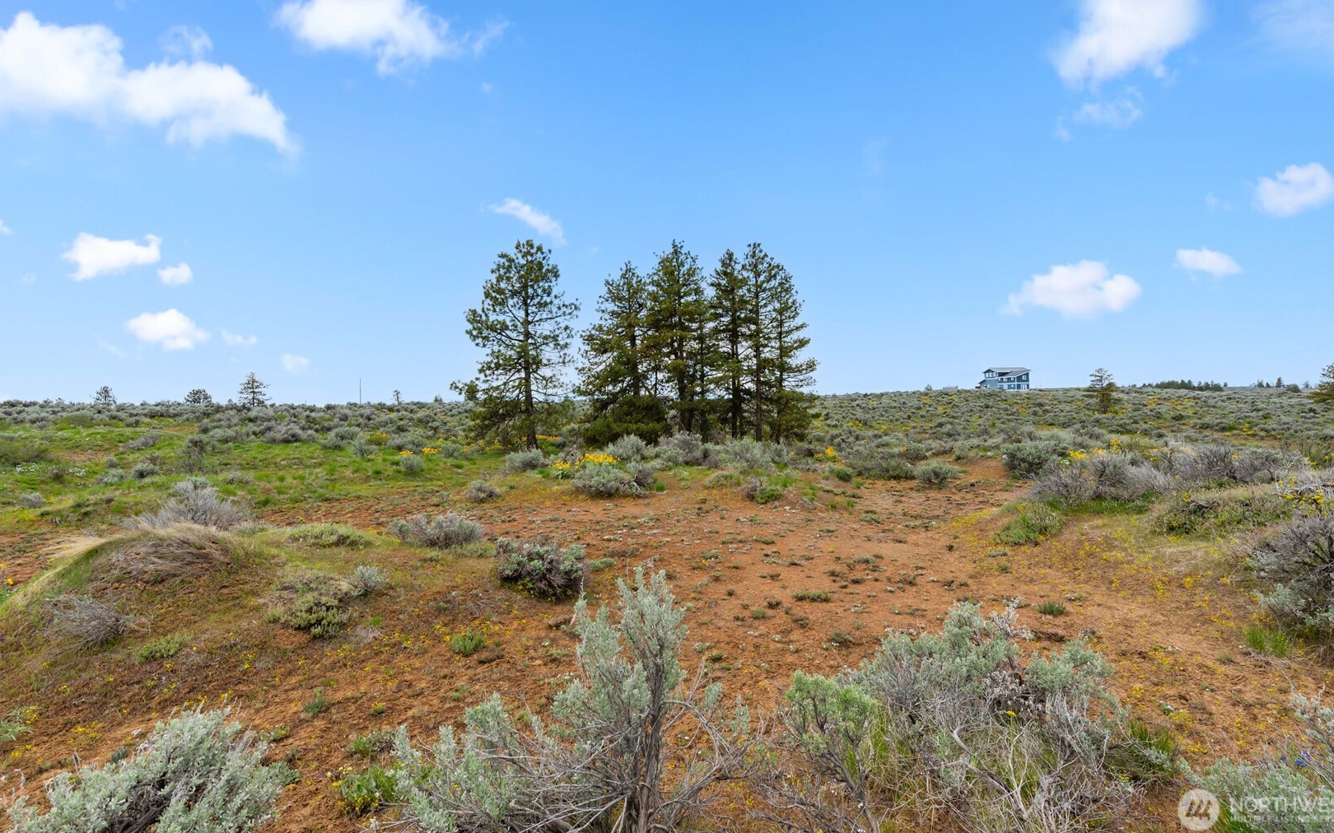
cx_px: 681
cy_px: 376
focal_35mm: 16
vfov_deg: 71.1
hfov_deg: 97.8
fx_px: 582
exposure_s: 1/400
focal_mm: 15
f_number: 8
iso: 100
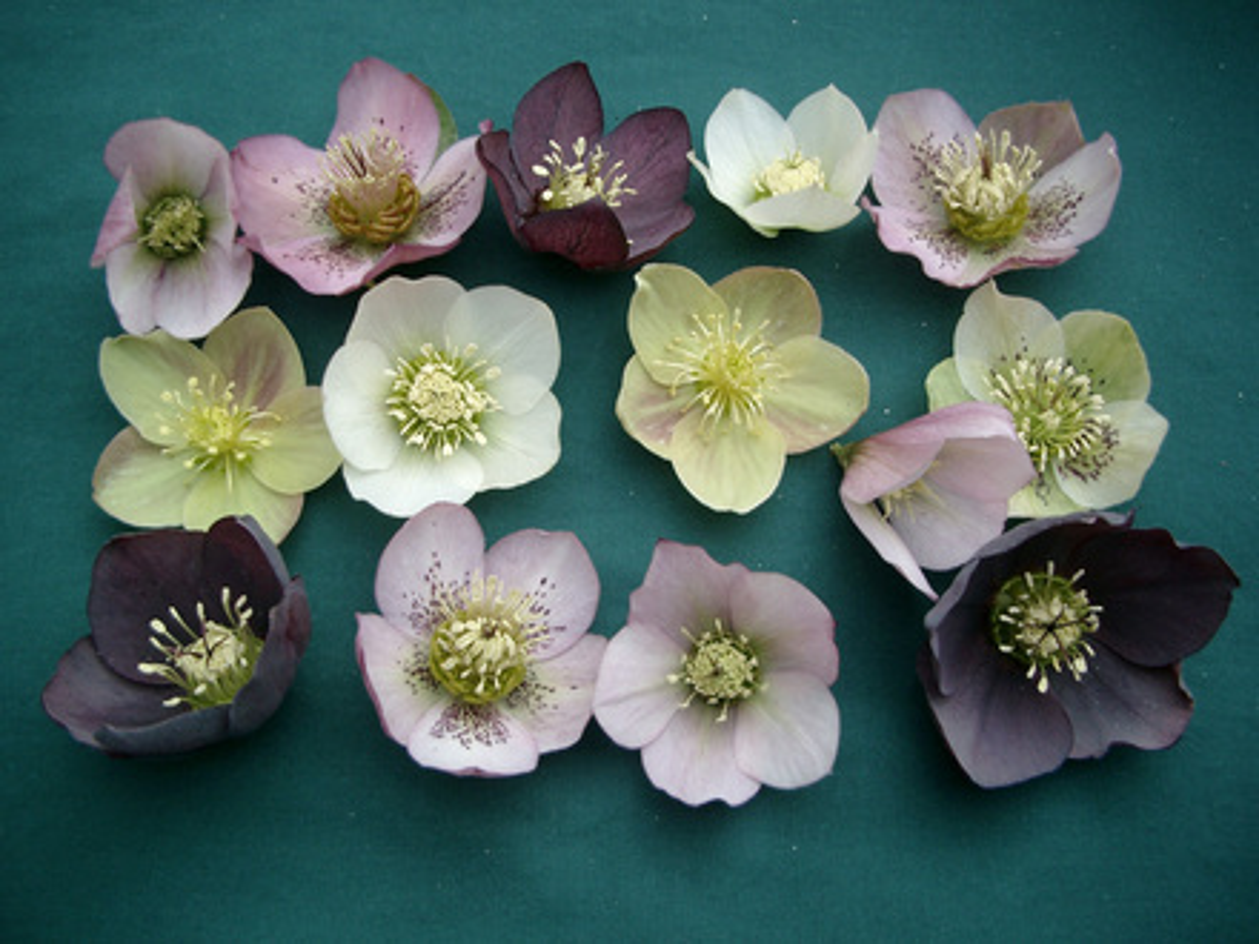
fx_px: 1346
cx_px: 630
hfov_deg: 50.1
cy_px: 472
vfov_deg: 38.7
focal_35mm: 37
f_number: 2.6
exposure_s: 1/640
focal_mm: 7.6
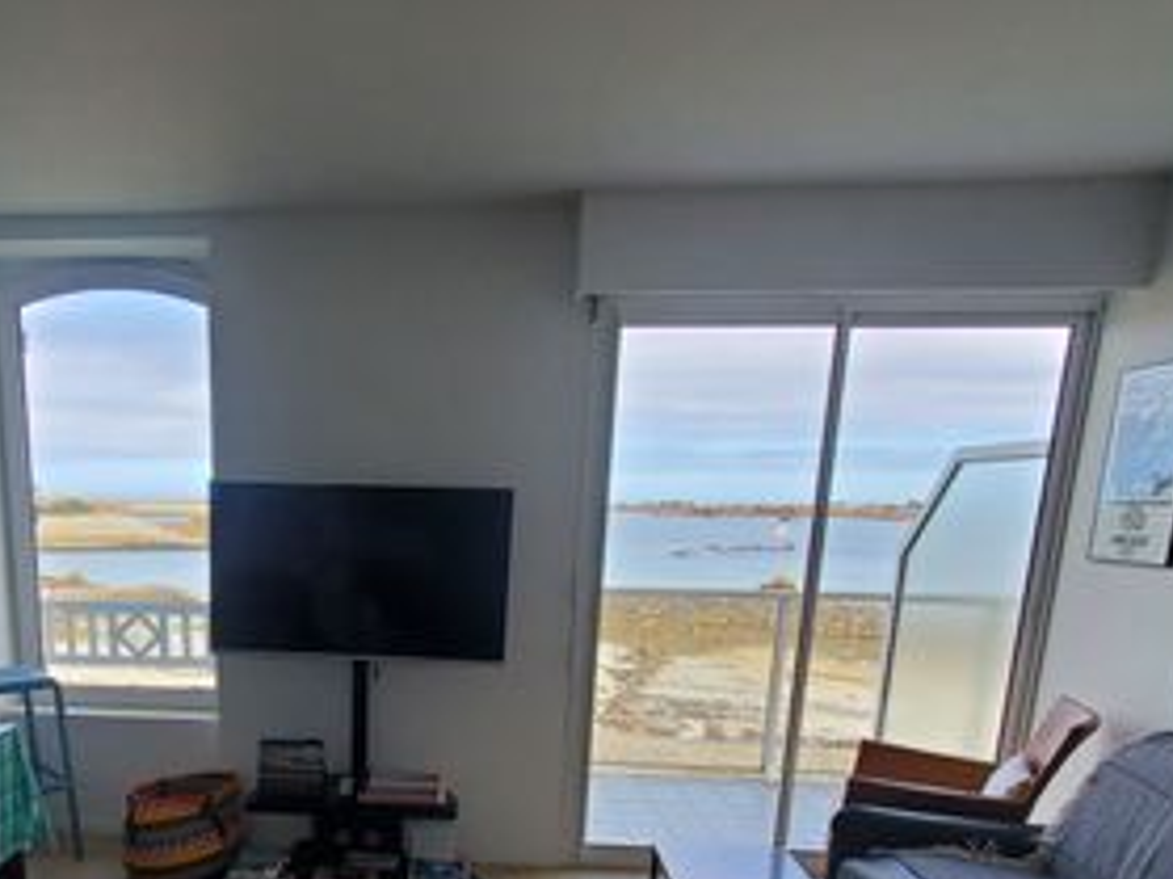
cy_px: 732
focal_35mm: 28
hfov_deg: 61.0
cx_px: 341
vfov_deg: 46.5
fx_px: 948
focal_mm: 1.8
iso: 50
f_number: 2.2
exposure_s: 1/115
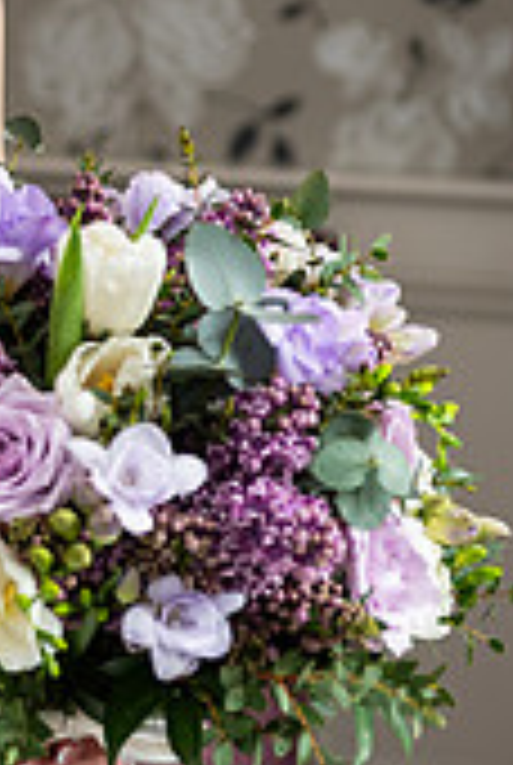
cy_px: 130
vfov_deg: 13.8
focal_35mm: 148
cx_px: -148
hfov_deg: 9.2
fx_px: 3150
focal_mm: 56
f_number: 3.5
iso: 640
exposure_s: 1/160
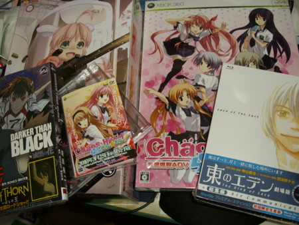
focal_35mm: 36
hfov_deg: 51.3
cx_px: 150
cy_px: 112
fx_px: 311
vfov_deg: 39.7
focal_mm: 6
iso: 160
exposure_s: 1/50
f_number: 2.7
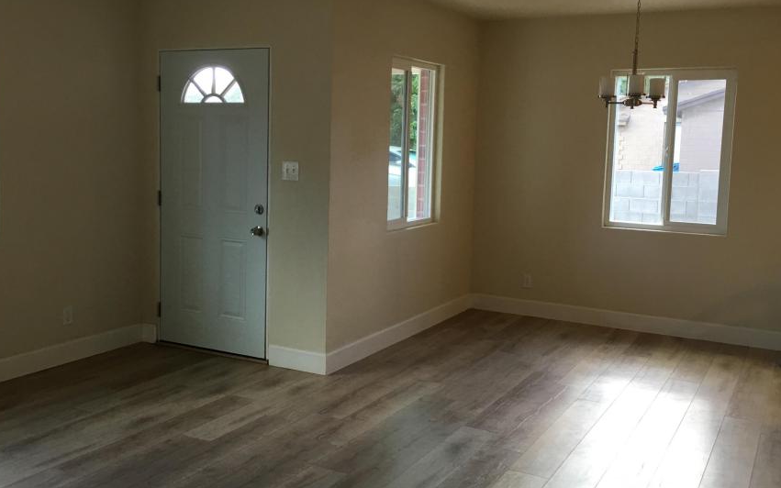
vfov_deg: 34.4
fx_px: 788
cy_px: 225
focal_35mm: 37
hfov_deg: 52.7
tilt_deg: -3.7
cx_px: 372
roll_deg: -1.3
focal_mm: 4.15
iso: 25
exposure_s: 1/30
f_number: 2.2
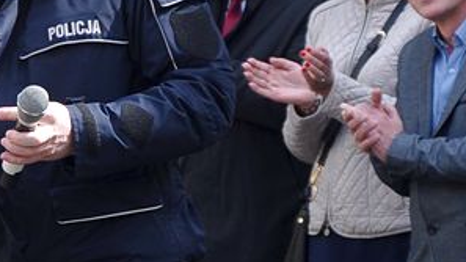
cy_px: 87
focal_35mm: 360
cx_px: -96
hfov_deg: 6.0
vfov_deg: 3.4
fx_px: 4448
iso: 500
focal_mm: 80
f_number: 6.3
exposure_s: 1/640
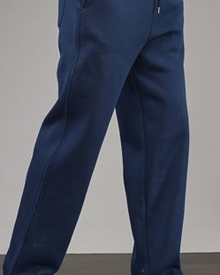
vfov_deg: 16.8
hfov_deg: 13.5
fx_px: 927
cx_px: 110
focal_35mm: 114
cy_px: 108
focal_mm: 42
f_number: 6.3
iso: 64
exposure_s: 1/160
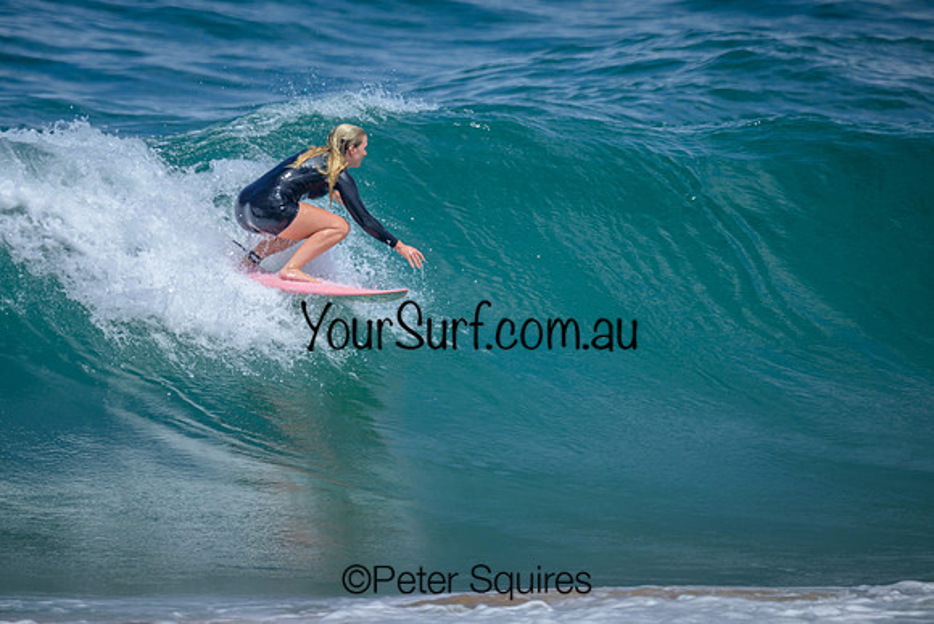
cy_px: 227
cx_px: 425
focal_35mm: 1095
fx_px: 28424
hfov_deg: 1.9
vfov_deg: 1.3
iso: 320
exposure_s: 1/2500
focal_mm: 800
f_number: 6.3
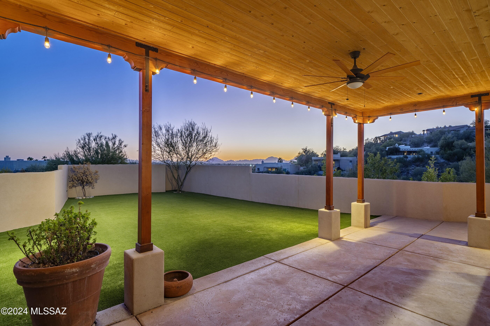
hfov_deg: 90.0
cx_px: 245
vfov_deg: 67.4
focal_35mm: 18
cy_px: 163
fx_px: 245
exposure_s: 1/4
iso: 100
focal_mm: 18
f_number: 7.1
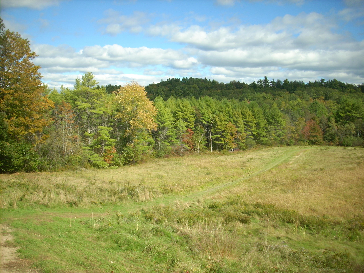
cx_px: 182
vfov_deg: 38.7
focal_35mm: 37
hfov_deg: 50.1
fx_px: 389
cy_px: 136
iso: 64
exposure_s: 1/193
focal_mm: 6.2
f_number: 5.6
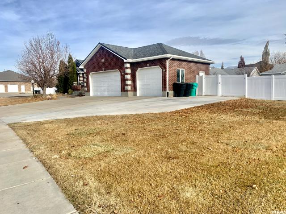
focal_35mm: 26
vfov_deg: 53.1
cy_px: 107
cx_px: 143
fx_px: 215
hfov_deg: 67.3
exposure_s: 1/1916
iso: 25
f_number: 1.8
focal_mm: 4.25
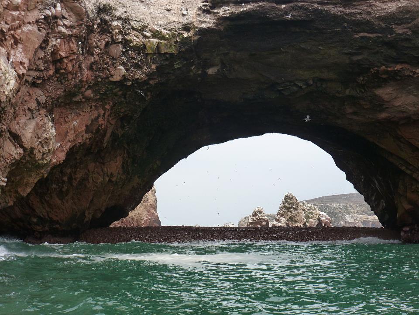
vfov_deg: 28.0
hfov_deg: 36.8
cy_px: 158
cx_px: 210
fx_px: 629
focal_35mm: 52
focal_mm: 9.4
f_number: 4.3
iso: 160
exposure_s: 1/320
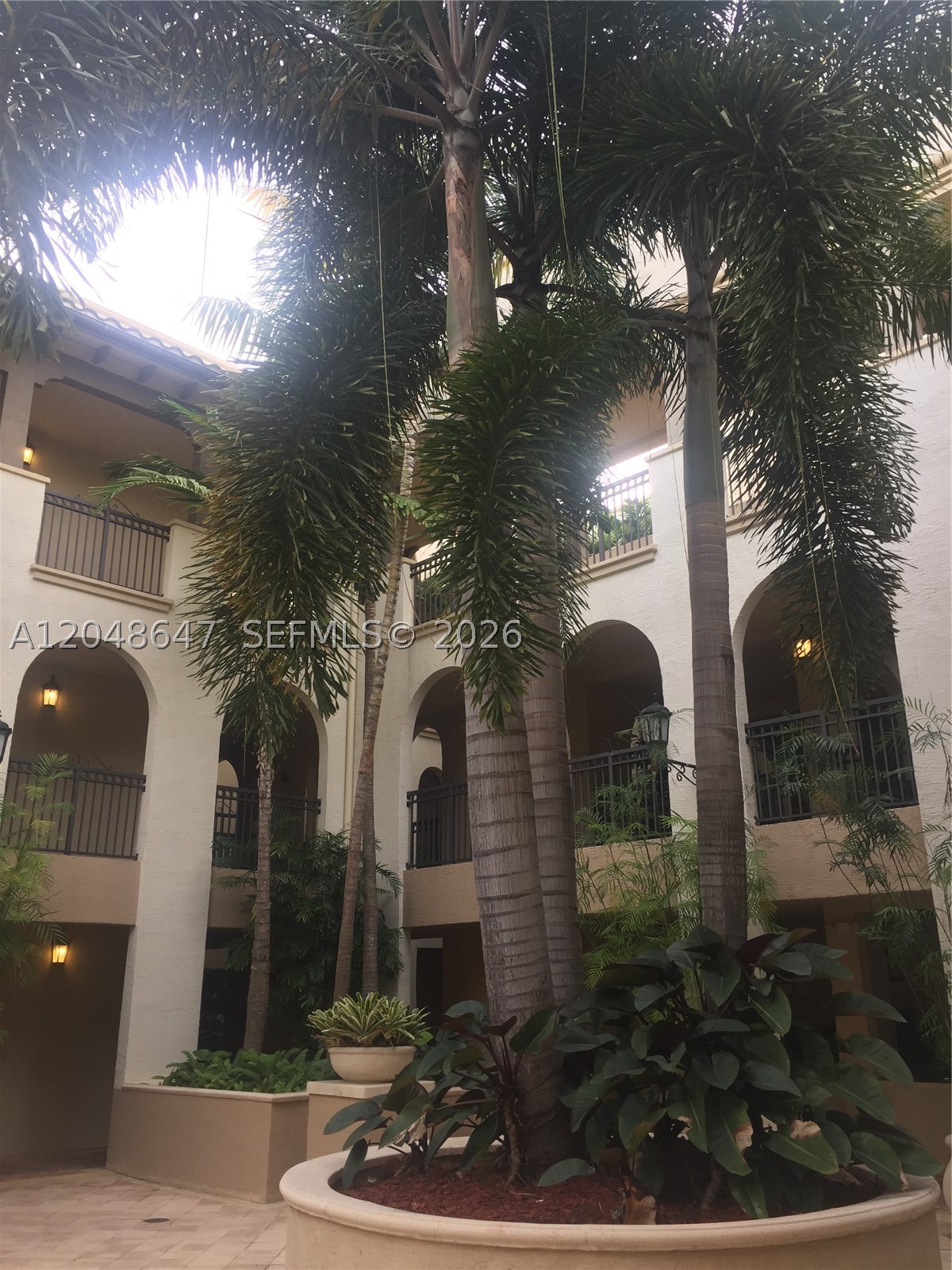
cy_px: 635
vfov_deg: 61.7
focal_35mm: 29
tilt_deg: +20.4
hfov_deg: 48.2
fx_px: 1063
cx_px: 476
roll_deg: -0.3
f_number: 2.2
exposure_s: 1/60
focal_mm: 4.15
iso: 32
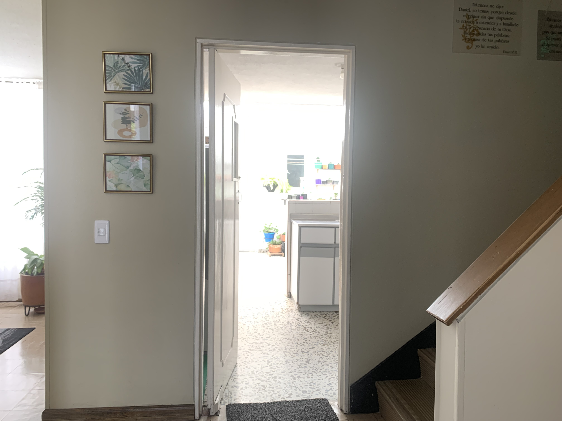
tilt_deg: -2.3
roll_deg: +0.0
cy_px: 210
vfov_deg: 53.1
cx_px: 281
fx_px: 422
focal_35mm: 26
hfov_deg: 67.3
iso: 100
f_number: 1.8
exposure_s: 1/64
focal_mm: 4.25
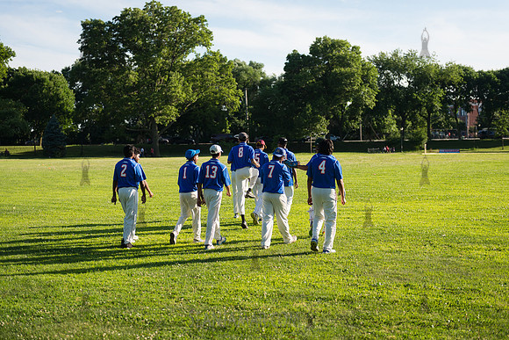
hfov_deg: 34.5
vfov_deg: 23.4
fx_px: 820
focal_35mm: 58
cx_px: 254
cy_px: 170
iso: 200
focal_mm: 58
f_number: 2.8
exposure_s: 1/2000
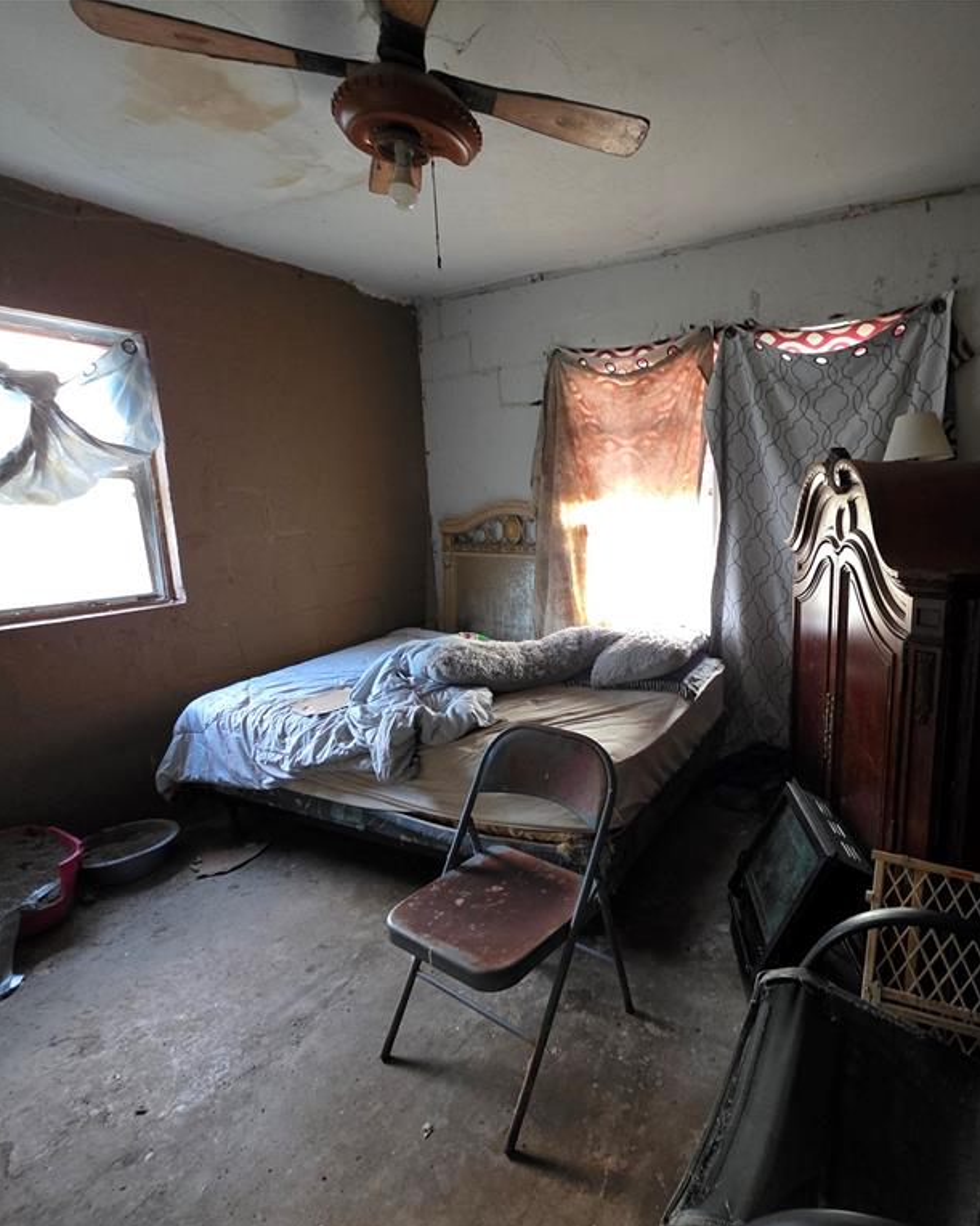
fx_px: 616
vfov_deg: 89.6
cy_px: 615
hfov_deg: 75.0
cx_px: 638
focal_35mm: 17
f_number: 1.9
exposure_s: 1/60
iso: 1250
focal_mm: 2.2
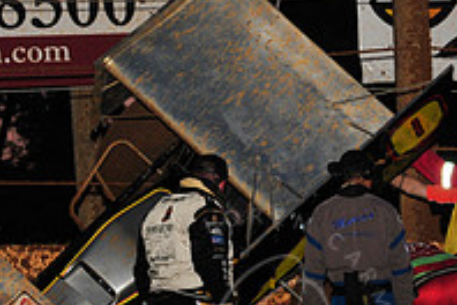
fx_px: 6309
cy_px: 134
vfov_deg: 2.8
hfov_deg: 4.1
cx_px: 256
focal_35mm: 497
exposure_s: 1/320
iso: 800
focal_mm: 170
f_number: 7.1
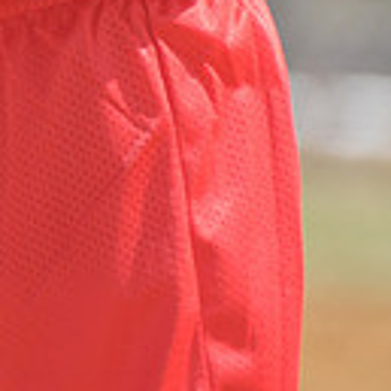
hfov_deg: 0.8
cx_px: -144
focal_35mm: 2286
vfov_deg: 0.8
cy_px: -352
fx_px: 29213
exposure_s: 1/1600
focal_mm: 400
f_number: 4
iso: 400
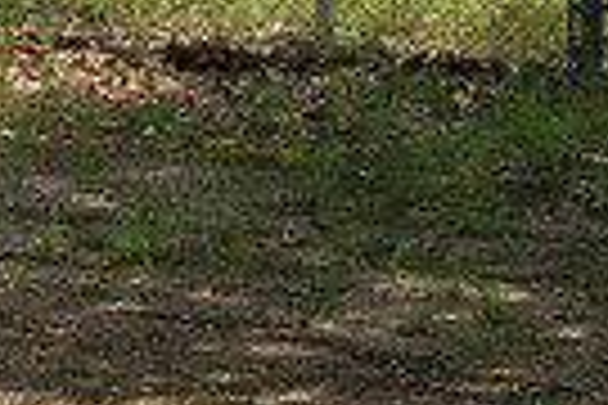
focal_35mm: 244
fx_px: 4121
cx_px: 423
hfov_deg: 8.4
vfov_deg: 5.6
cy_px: -266
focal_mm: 38
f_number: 14
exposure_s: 1/200
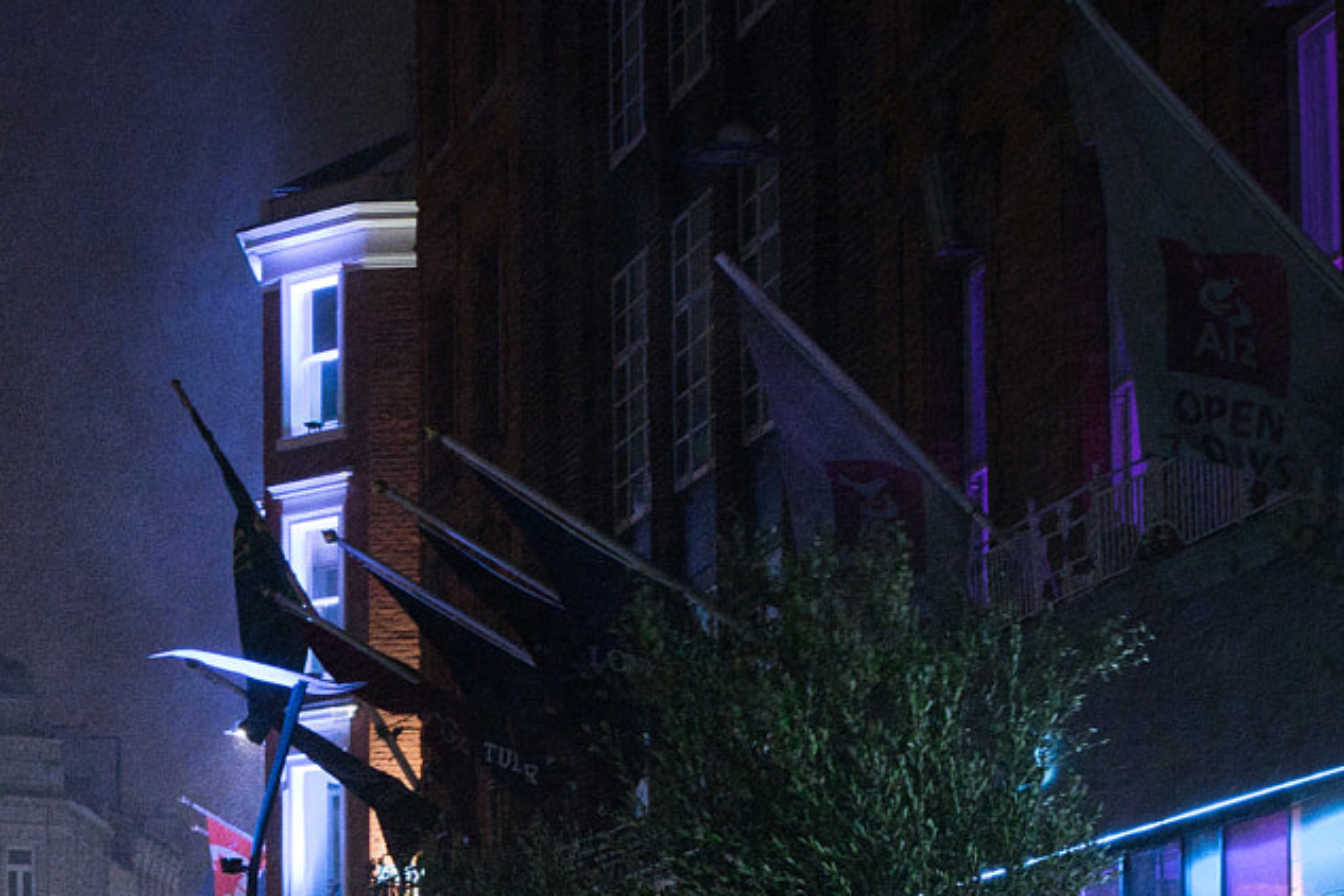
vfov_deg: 9.7
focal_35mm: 139
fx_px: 5189
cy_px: 1125
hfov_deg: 14.5
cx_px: -70
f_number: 6.3
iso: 6400
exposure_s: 1/60
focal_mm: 55
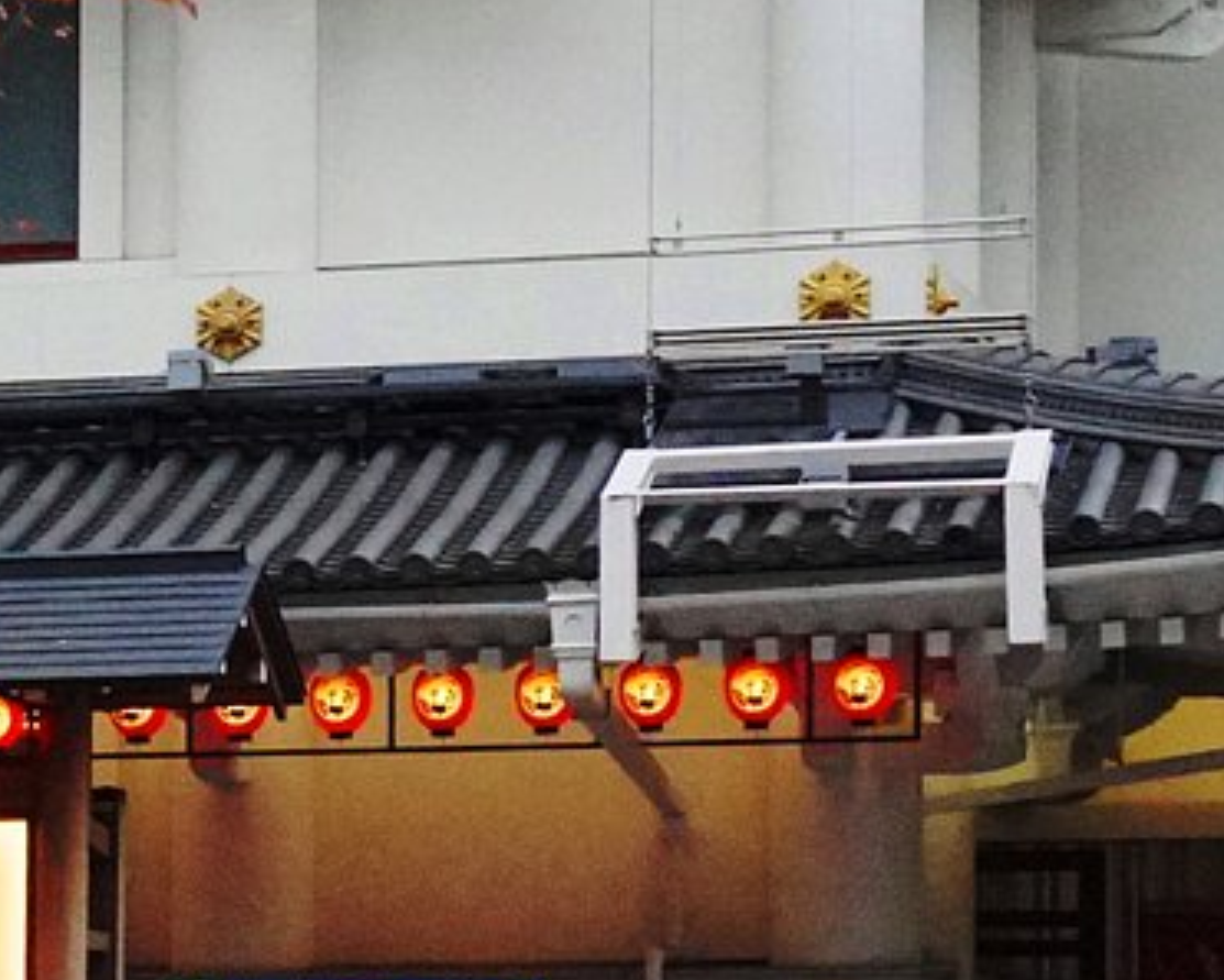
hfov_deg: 9.3
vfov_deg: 8.5
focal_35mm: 179
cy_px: -261
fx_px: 6471
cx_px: -1983
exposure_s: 1/200
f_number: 8
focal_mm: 23
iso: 4000
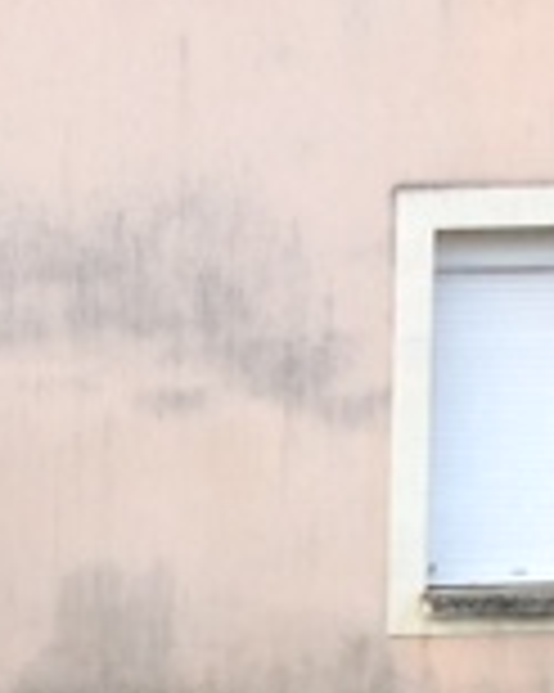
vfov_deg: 15.6
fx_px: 2421
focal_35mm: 118
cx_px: -23
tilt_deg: -12.0
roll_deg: +1.9
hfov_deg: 12.9
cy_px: 864
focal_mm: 4.15
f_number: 2.2
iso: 32
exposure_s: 1/208
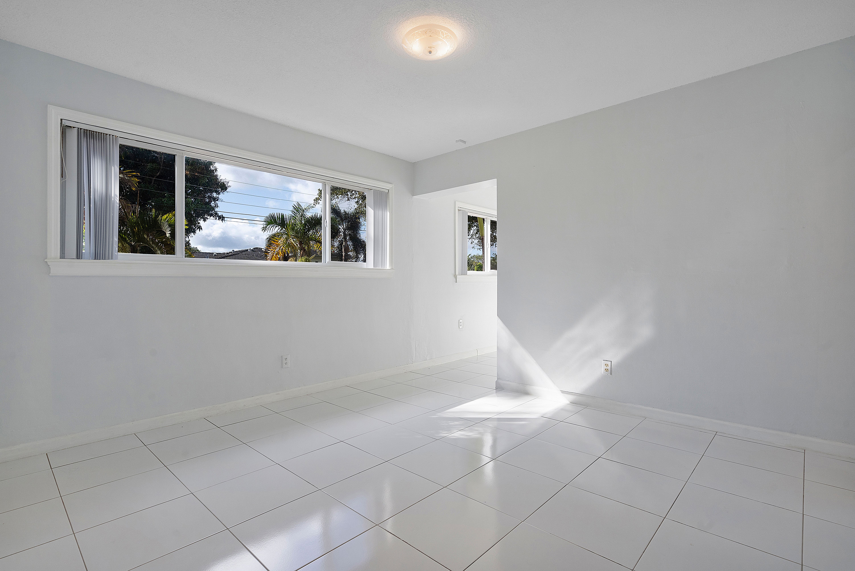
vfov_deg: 73.8
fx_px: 380
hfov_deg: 96.7
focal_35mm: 16
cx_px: 428
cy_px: 286
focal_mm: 16
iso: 640
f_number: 9
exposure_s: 1/250
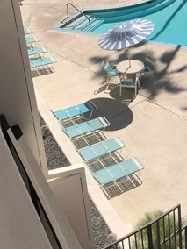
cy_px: 35
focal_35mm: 63
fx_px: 454
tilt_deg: -23.2
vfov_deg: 29.7
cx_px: 181
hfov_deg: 22.5
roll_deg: +1.4
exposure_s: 1/4000
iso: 20
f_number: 1.8
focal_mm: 3.99
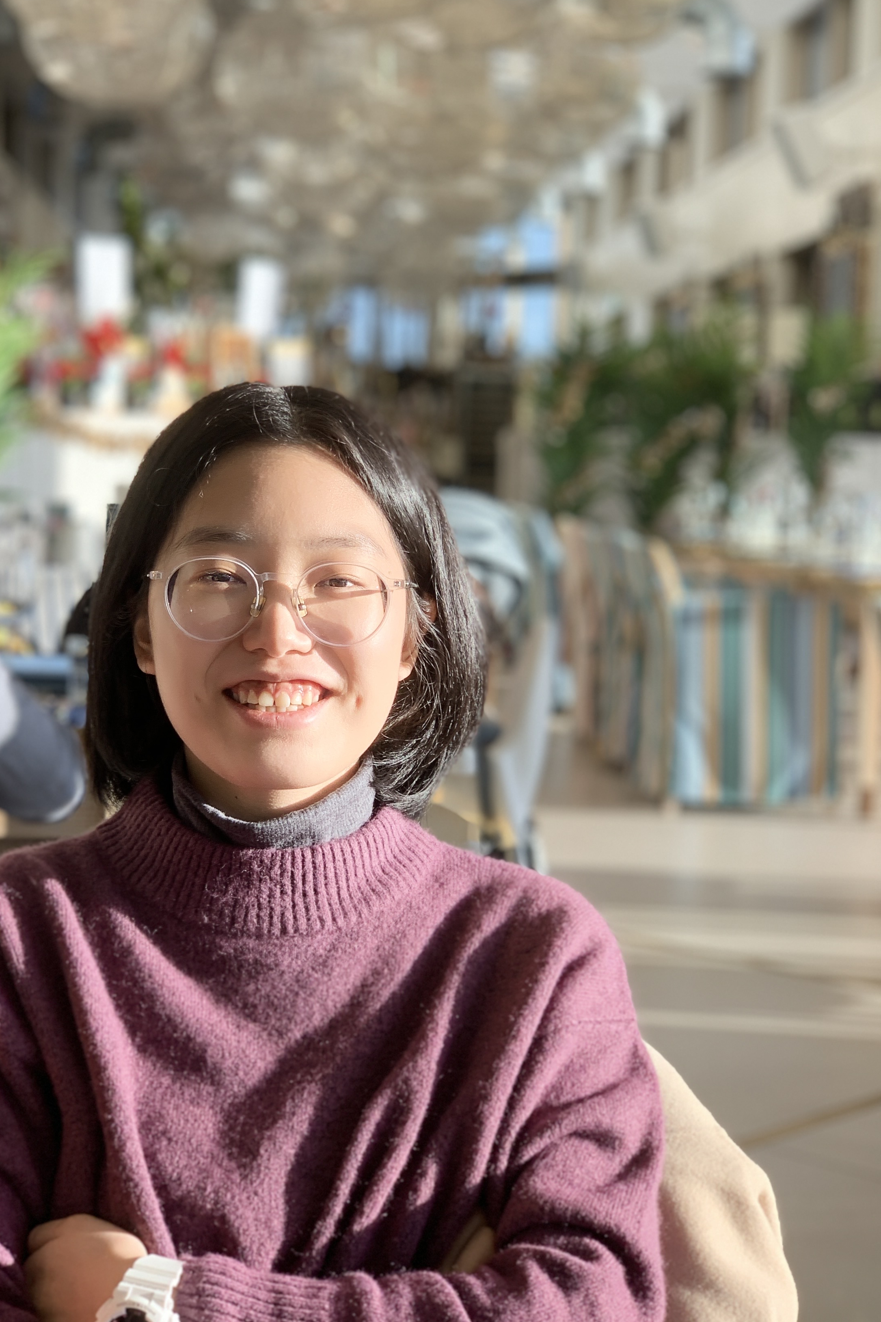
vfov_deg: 30.1
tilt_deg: -4.3
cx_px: 352
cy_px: 644
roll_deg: -1.9
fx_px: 2459
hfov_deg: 20.3
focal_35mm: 67
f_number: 2.4
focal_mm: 6
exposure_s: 1/157
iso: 16
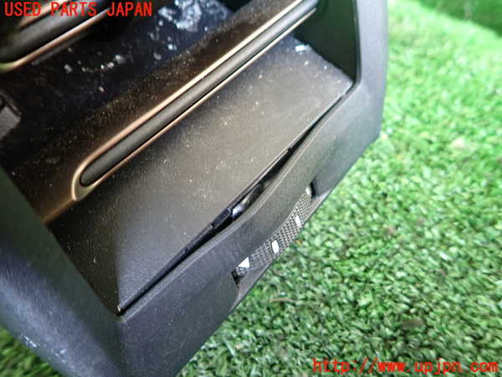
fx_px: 363
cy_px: 188
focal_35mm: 25
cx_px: 251
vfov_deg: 54.9
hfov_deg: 69.4
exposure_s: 1/30
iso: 250
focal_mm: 4.5
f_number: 2
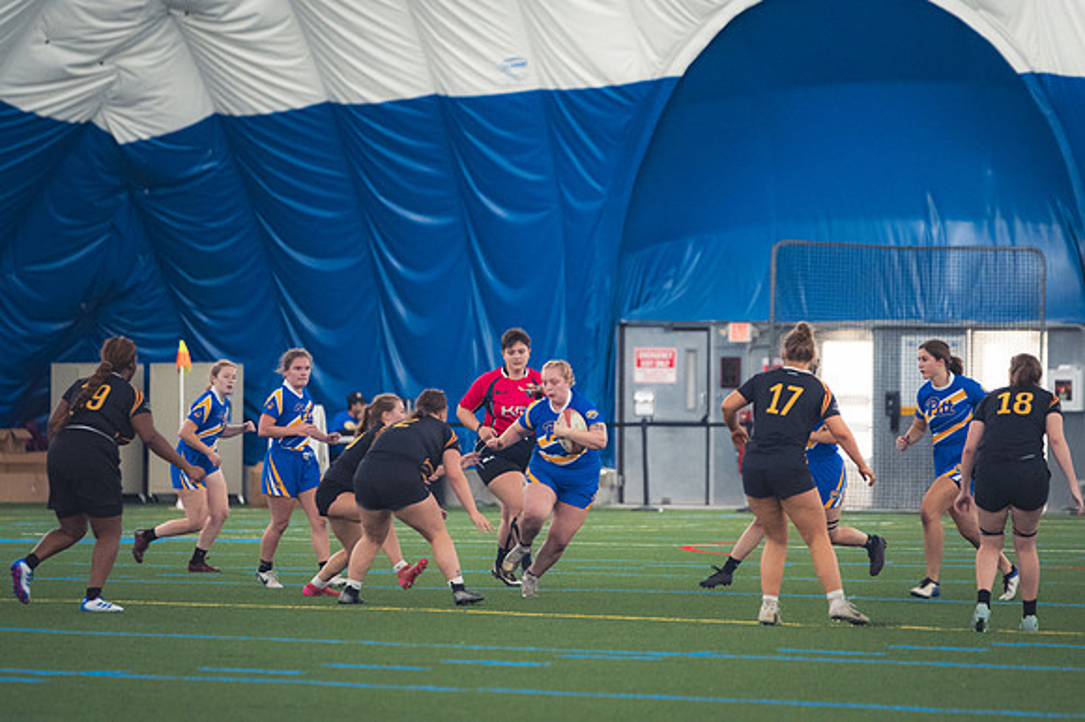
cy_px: 361
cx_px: 542
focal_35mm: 300
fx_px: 9036
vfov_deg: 4.6
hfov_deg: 6.9
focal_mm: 200
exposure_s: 1/320
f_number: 2.8
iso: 3600
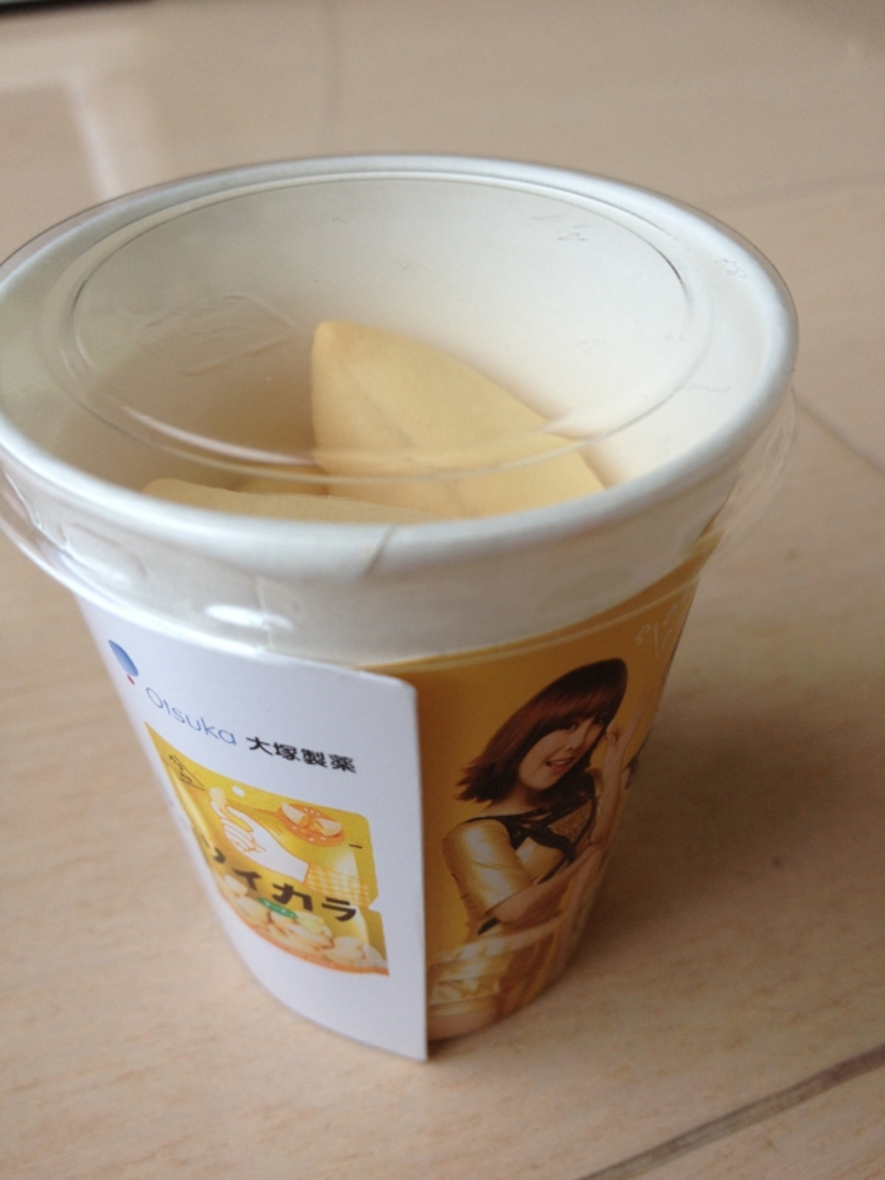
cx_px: 442
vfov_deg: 52.6
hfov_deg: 40.7
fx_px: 1193
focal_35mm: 35
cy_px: 590
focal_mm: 4.28
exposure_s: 1/40
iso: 80
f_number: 2.4
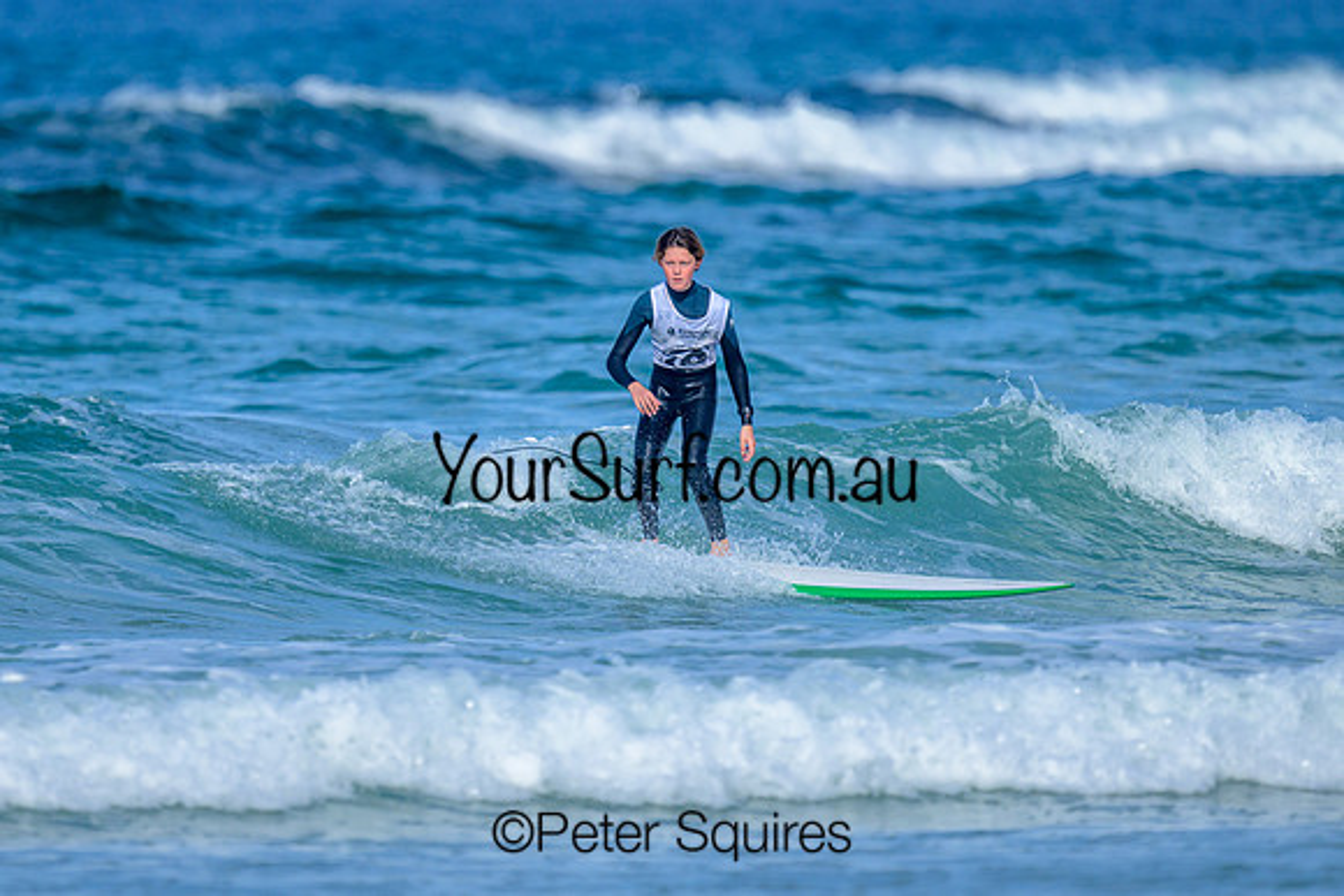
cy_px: 410
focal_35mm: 1100
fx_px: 41073
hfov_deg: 1.9
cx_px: 482
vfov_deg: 1.3
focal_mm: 800
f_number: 6.3
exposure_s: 1/2000
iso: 250
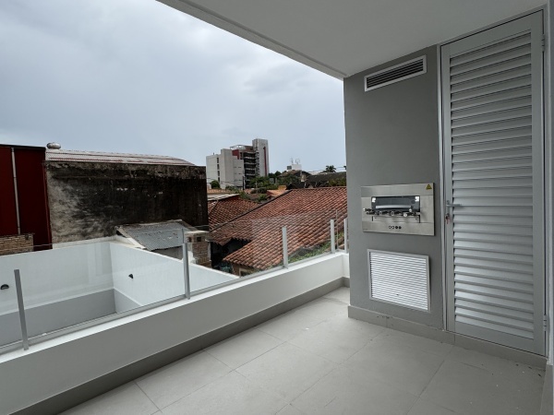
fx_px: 224
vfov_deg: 85.7
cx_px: 277
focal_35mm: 14
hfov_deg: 102.1
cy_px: 208
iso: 50
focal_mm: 2.22
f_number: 2.2
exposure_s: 1/2674
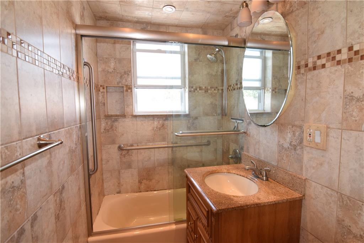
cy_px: 122
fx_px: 182
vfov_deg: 67.3
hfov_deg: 90.0
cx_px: 182
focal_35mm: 18
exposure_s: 1/100
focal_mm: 12
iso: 800
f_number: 5
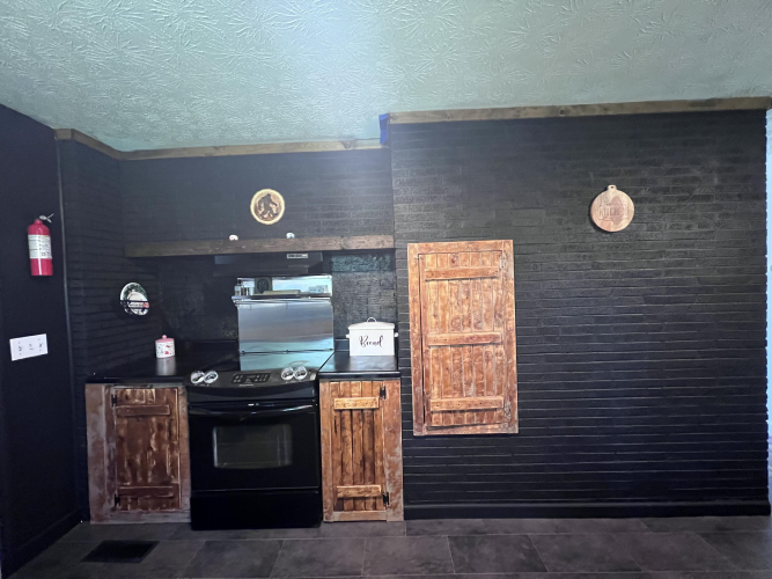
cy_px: 290
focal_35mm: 13
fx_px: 290
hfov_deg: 106.2
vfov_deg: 89.9
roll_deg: +1.3
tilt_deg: -1.2
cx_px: 386
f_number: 1.8
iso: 800
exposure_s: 1/60
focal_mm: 1.57
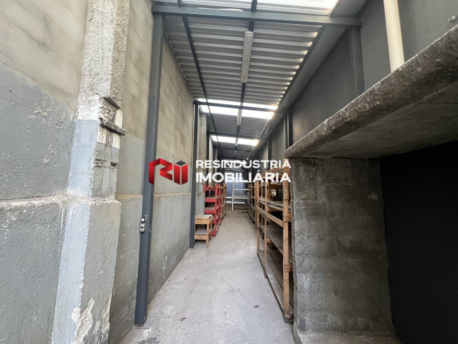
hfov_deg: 106.2
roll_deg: -0.9
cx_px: 229
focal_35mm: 13
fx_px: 172
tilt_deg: +5.2
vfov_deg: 89.9
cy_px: 172
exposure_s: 1/60
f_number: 1.8
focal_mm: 1.57
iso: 250
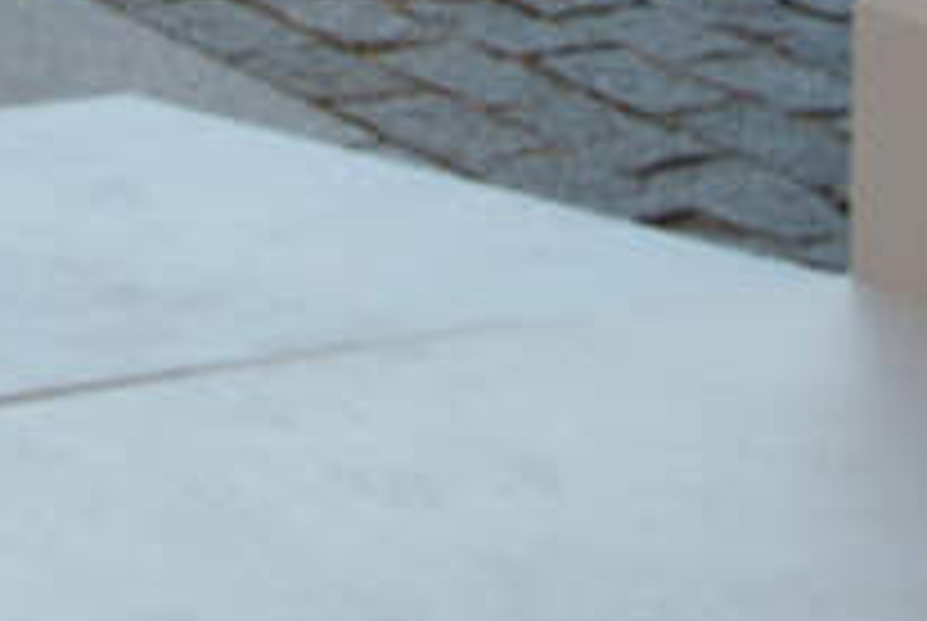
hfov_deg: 10.8
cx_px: -306
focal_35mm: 186
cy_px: -1037
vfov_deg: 6.9
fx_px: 4796
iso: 100
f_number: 5.6
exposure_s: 1/125
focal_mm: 32
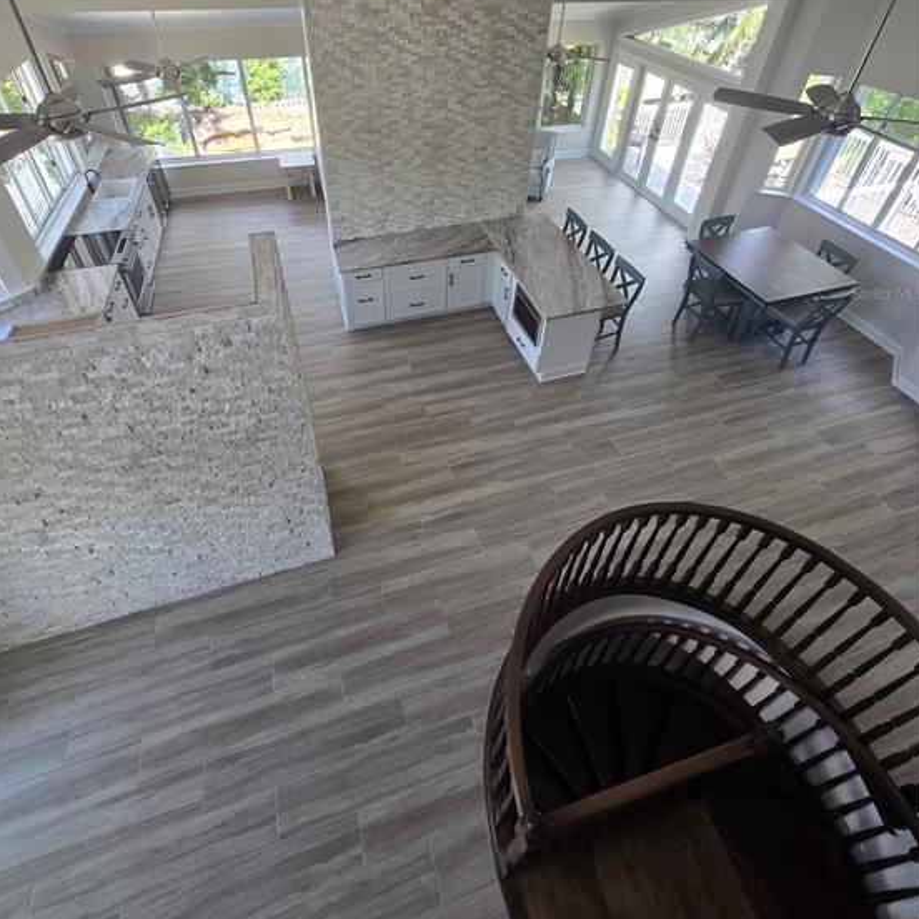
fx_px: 481
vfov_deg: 83.9
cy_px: 293
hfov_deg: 87.4
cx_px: 448
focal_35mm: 16
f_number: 2.2
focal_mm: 2.2
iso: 64
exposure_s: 1/120
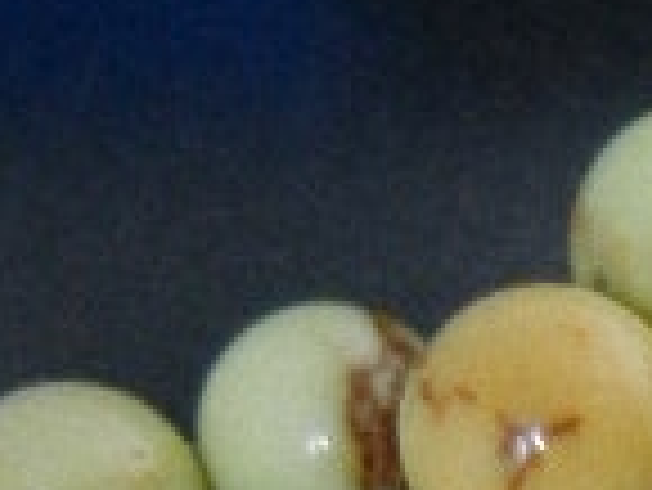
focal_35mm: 150
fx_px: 2828
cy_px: 1119
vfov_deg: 9.1
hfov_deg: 12.7
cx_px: 890
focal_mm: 6.2
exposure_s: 1/30
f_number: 7.2
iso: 472
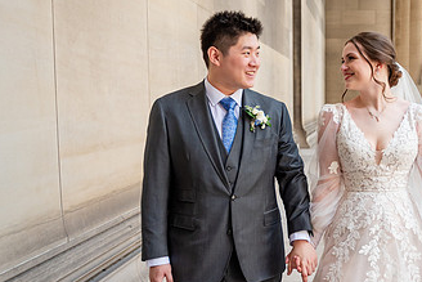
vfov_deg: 26.5
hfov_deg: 37.7
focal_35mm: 51
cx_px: 328
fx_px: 598
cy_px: 154
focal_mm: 28
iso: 640
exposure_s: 1/1250
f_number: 2.8
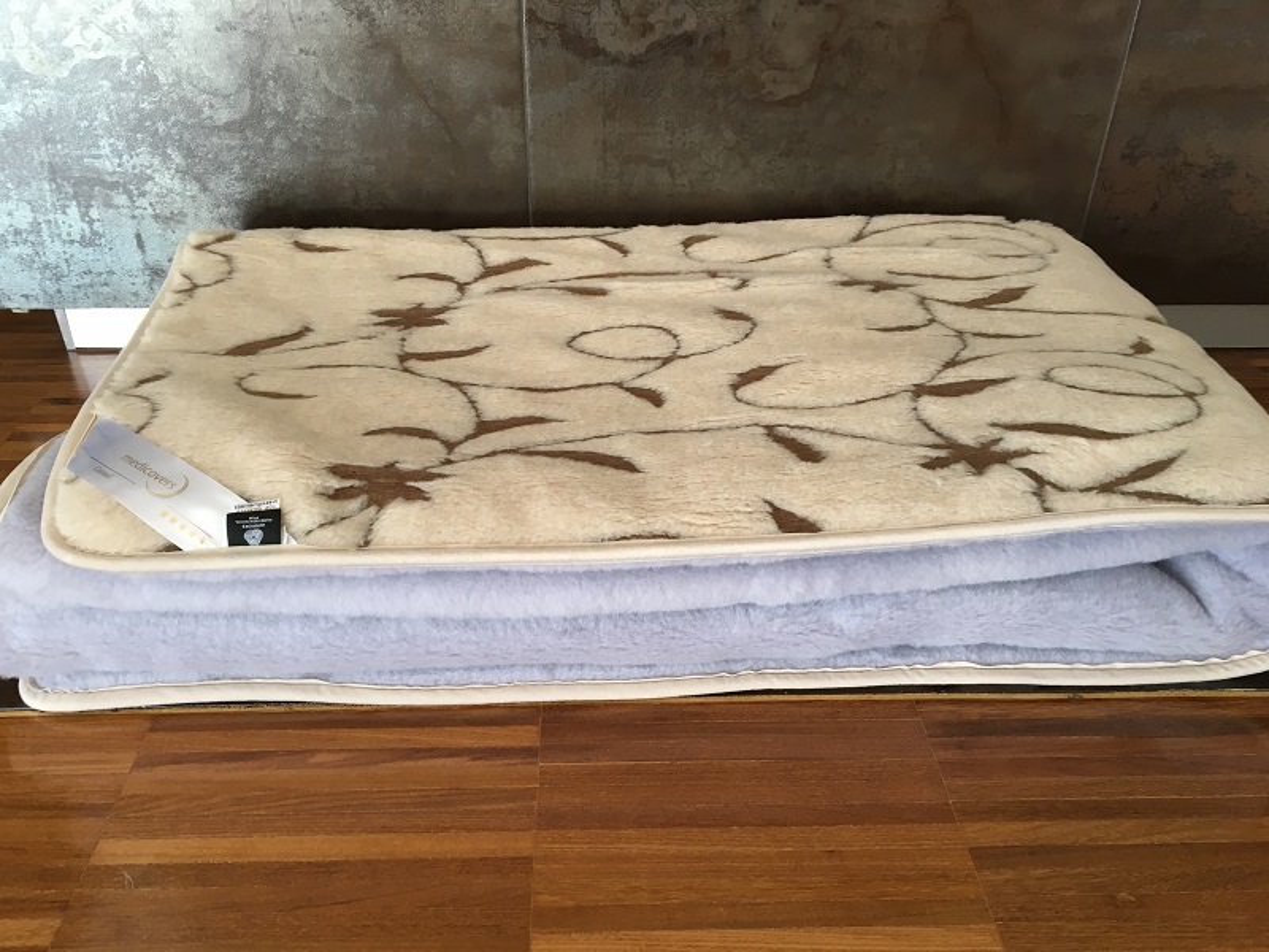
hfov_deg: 61.7
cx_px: 634
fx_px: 1063
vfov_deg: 48.2
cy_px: 476
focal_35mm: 29
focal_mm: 4.15
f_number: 2.2
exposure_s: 1/33
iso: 80
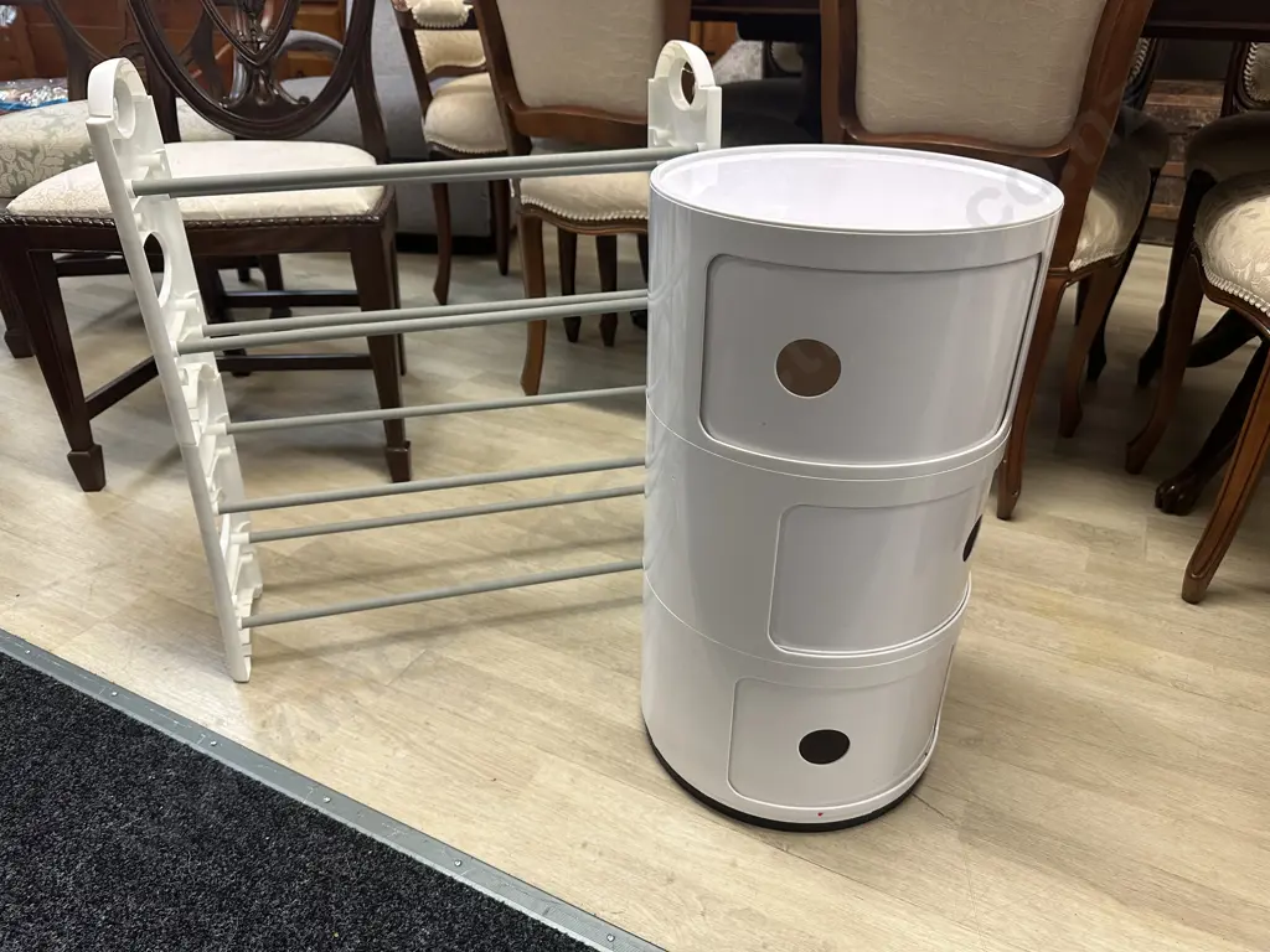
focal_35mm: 24
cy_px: 476
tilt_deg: -27.9
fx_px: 881
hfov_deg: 71.6
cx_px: 635
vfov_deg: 56.8
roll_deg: -1.1
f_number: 1.78
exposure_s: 1/100
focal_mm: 6.86
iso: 200
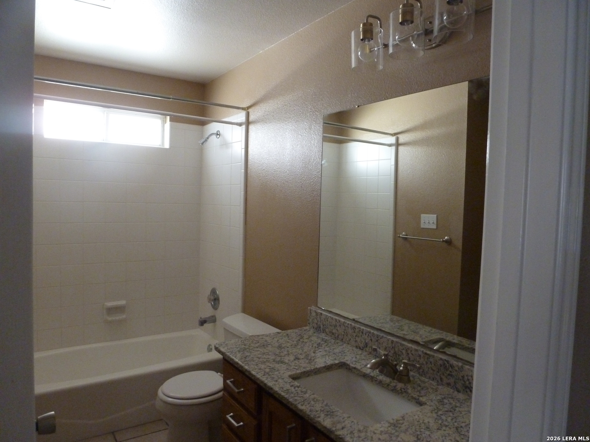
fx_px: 409
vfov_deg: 56.8
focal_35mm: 24
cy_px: 221
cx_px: 295
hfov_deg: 71.6
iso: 500
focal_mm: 4.3
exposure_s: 1/15
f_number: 3.3
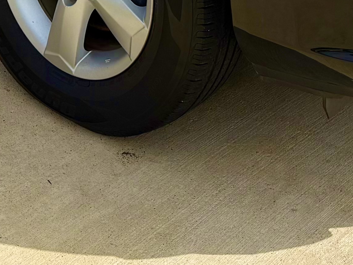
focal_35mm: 119
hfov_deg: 16.6
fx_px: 1214
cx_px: 171
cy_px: -385
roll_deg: +1.0
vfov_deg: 10.6
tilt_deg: -8.5
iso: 80
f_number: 1.78
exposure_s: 1/7353
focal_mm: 6.76
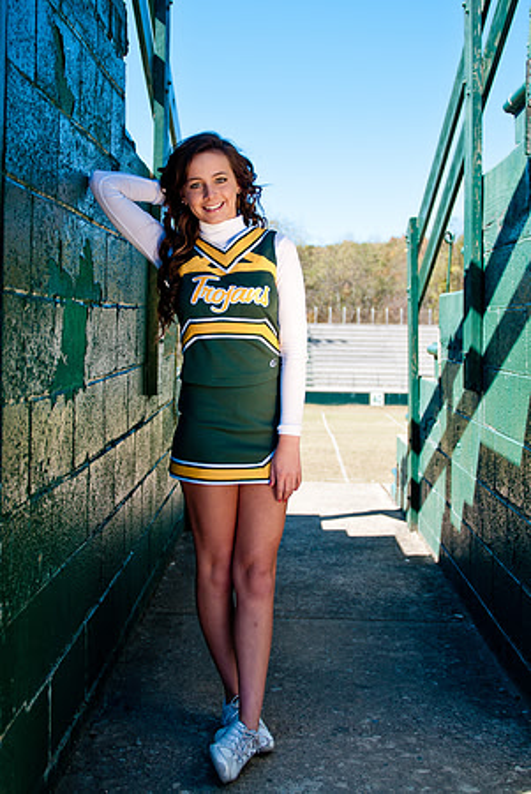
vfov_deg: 53.1
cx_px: 266
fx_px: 795
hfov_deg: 37.0
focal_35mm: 36
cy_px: 397
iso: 200
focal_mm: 24
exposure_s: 1/1600
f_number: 2.8
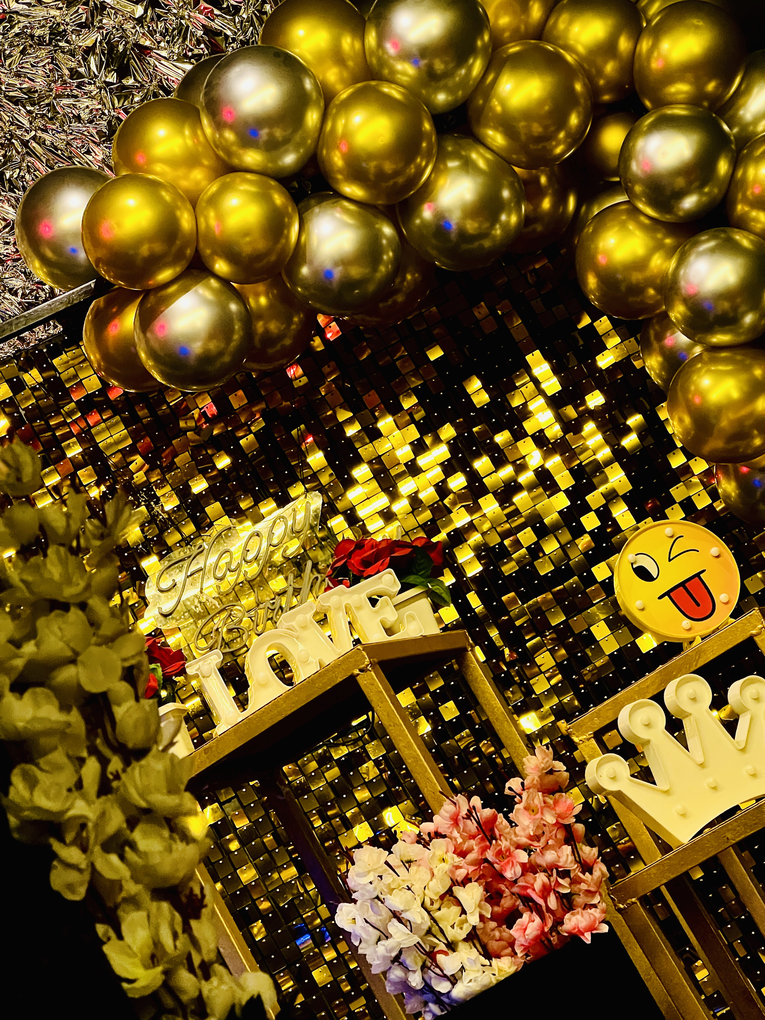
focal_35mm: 77
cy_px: 510
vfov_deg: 25.3
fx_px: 2269
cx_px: 382
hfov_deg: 19.1
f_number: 2.8
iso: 500
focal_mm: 9
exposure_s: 1/34
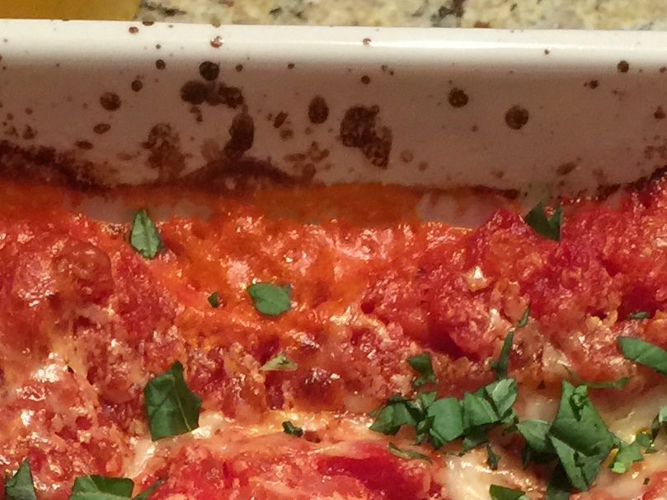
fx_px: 2255
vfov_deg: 11.4
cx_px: 297
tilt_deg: -66.8
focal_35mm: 117
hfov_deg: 16.8
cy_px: 999
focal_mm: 4.15
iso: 50
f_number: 2.2
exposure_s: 1/30
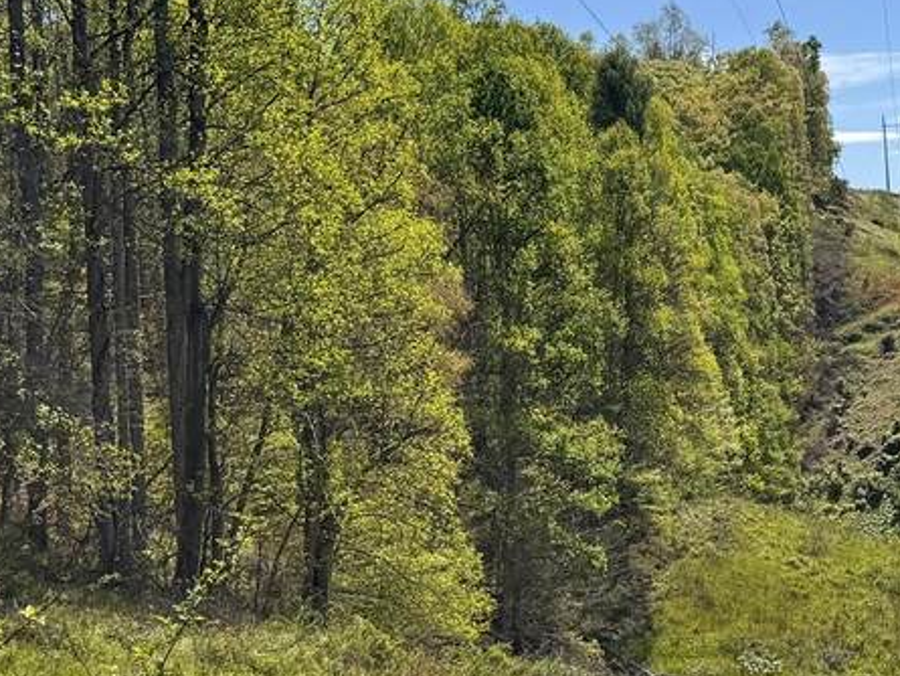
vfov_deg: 21.3
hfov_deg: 25.6
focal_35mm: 69
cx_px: 1040
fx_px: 1794
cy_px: 364
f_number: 1.78
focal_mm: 6.76
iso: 80
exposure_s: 1/5814
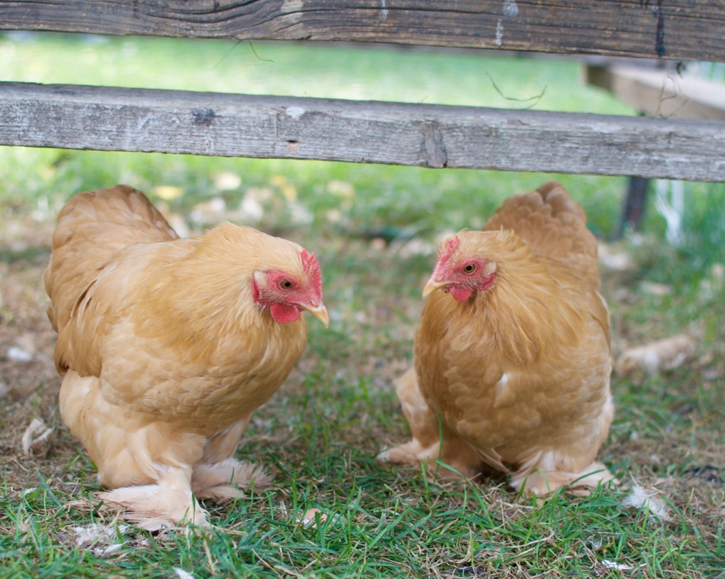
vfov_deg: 25.6
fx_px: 1278
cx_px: 344
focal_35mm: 60
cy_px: 290
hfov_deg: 31.7
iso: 100
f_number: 2.5
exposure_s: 1/125
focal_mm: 35
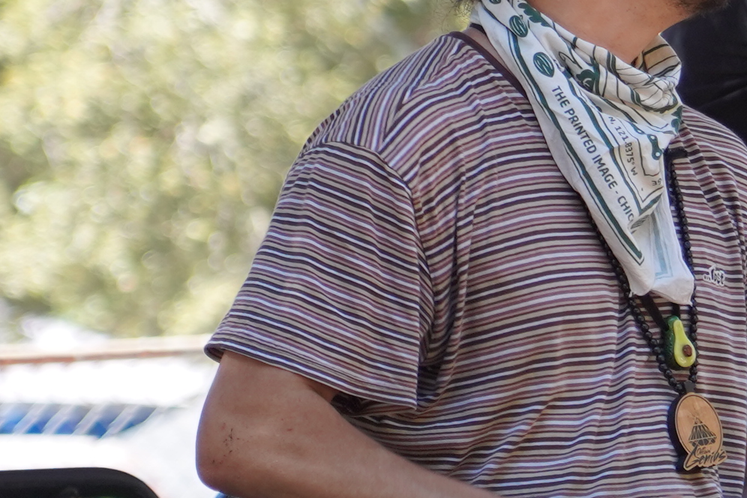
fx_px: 10499
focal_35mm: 506
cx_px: 1033
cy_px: 241
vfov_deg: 2.7
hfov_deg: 4.1
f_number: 4
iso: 200
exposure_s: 1/160
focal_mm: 105
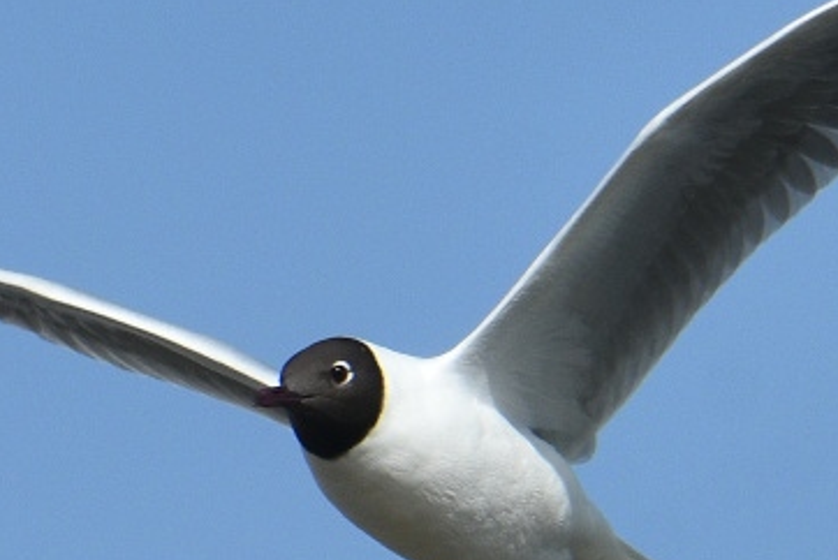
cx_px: 227
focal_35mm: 1242
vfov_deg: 1.1
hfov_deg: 1.7
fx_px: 28933
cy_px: 207
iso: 250
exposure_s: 1/1250
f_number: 8
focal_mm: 300
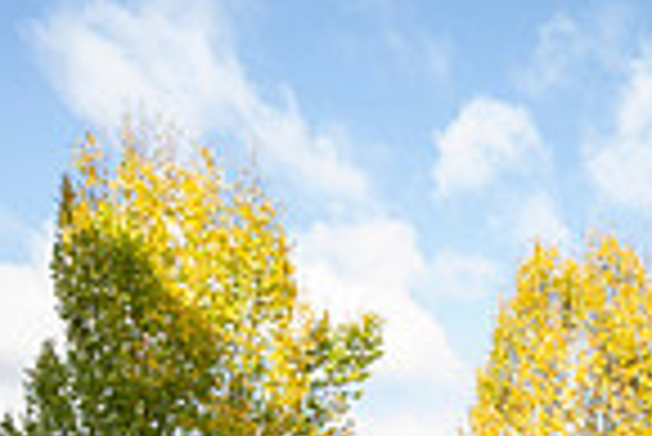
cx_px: 778
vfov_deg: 19.4
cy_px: 744
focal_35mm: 56
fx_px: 1015
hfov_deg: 30.4
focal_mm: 14
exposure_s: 1/500
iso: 320
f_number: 4.5
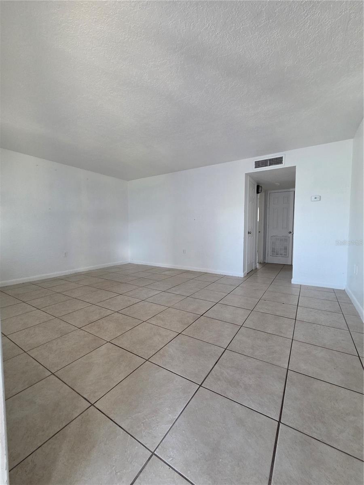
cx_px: 182
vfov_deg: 106.2
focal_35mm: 13
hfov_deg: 89.9
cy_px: 242
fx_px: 182
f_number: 2.2
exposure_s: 1/60
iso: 400
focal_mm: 2.2
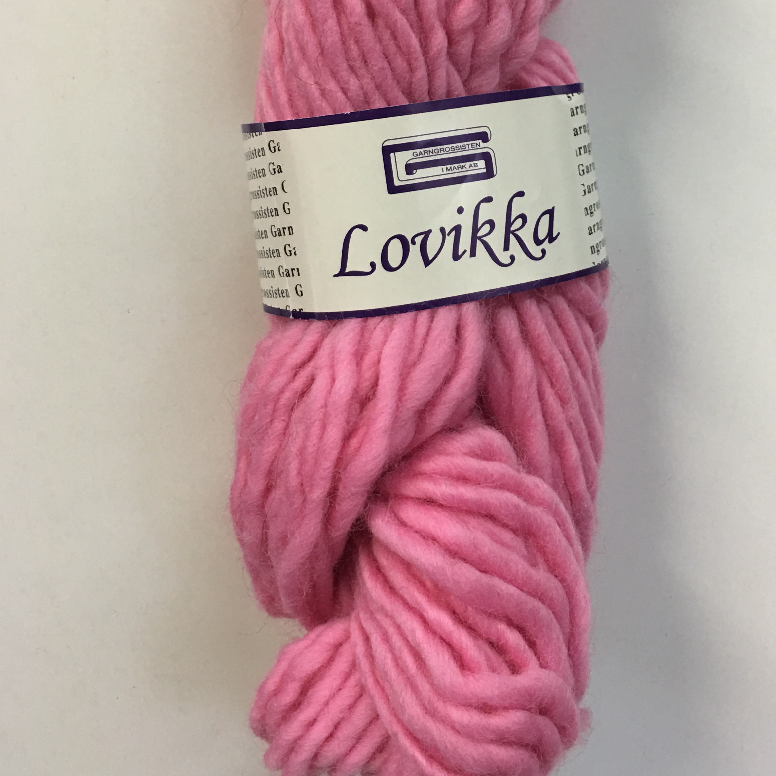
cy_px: 239
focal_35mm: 44
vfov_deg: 37.8
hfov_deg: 38.1
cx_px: 480
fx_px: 1116
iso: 50
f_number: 2.2
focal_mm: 4.15
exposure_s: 1/33
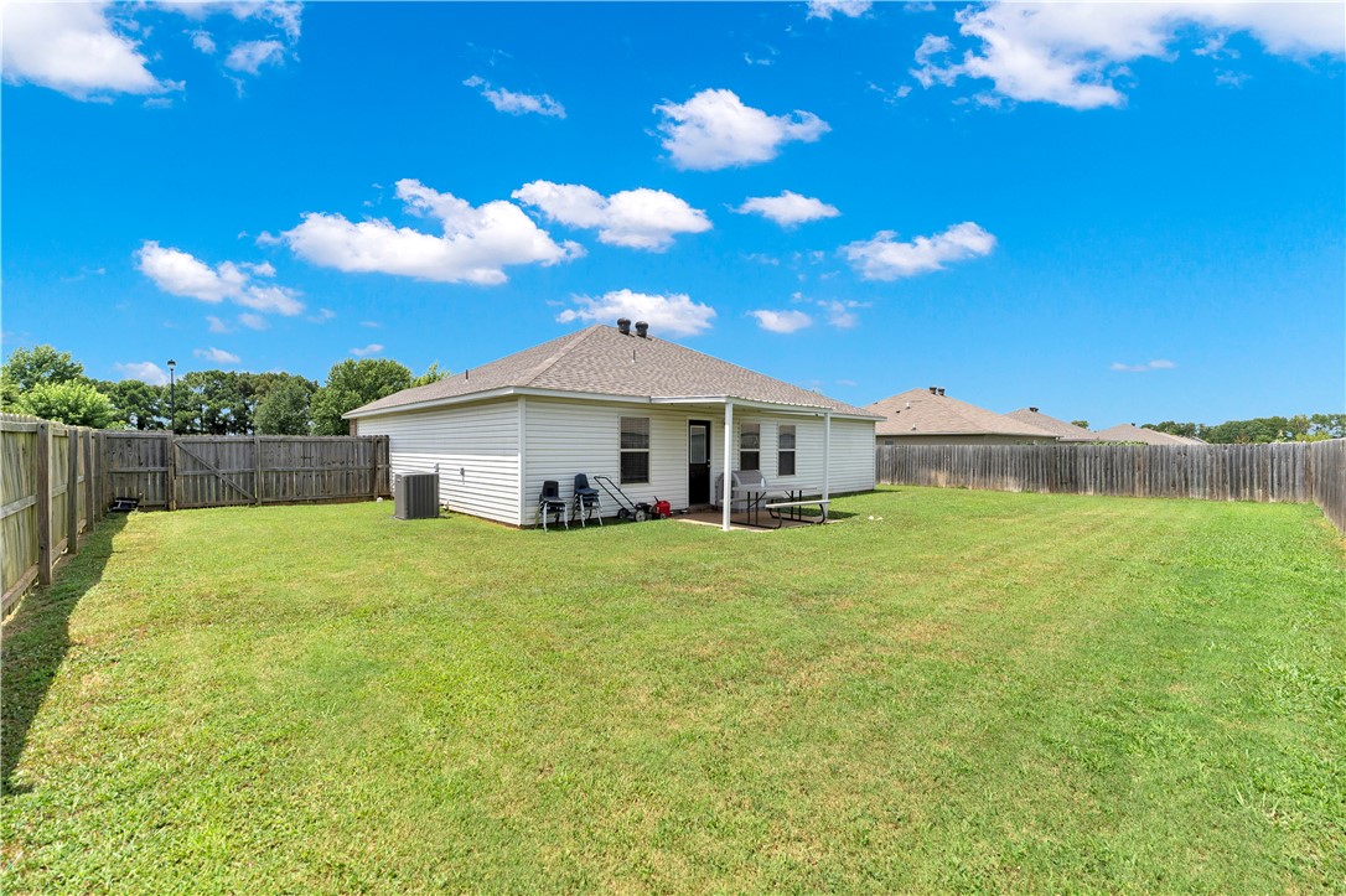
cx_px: 673
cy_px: 448
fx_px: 546
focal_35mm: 15
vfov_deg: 78.8
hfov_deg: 101.9
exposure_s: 1/1250
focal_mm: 14.6
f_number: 2.8
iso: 250
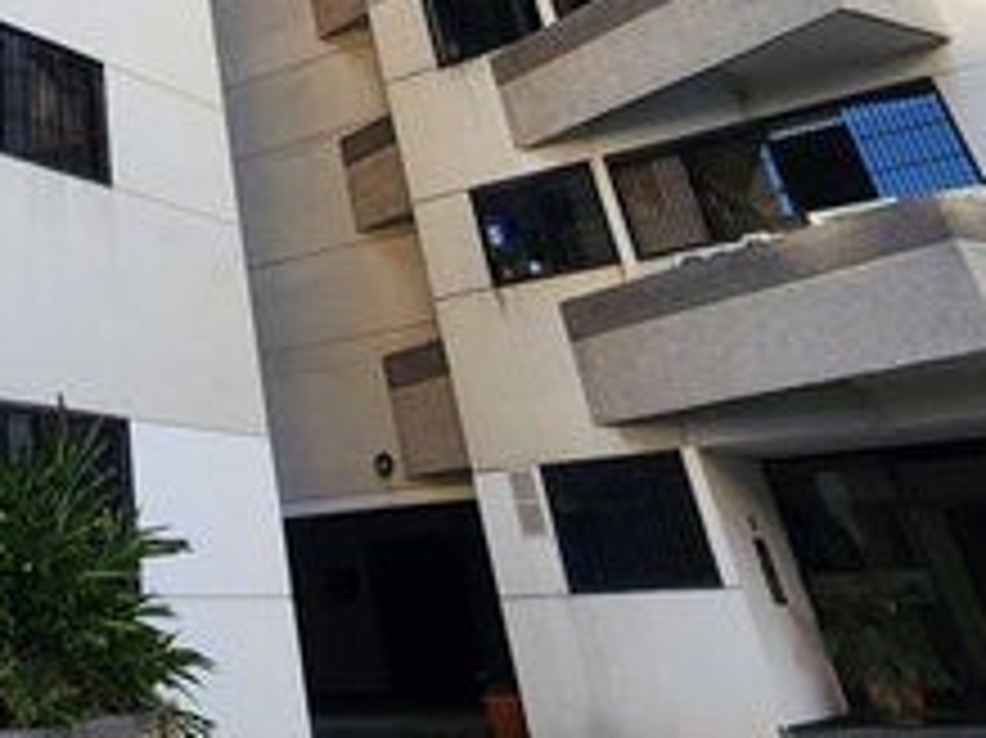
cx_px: 32
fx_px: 1082
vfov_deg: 28.2
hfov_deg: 43.1
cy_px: -306
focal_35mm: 38
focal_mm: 2.2
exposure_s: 1/224
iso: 50
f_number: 2.2
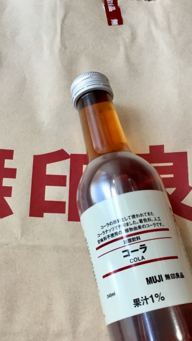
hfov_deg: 26.0
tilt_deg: -71.4
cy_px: 214
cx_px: 96
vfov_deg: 44.2
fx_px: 416
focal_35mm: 46
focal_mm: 4.15
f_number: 2.2
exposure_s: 1/40
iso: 40
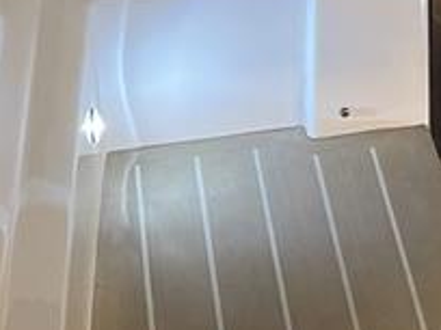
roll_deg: -1.7
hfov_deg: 12.2
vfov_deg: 8.9
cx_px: 705
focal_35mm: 153
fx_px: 1949
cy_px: -429
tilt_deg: -16.2
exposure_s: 1/50
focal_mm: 4.2
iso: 100
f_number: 1.6
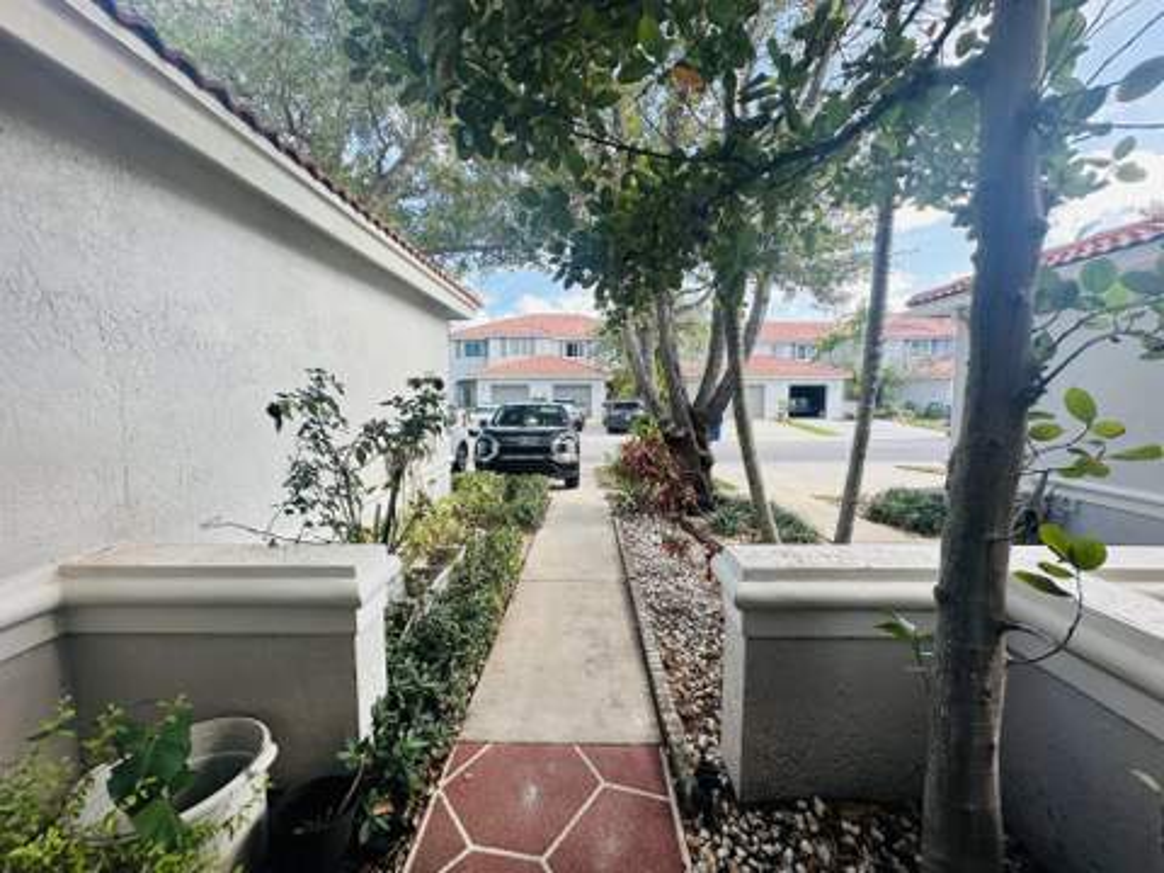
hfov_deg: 102.1
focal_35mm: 14
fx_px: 471
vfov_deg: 85.7
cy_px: 436
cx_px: 582
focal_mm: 2.22
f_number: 2.2
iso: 40
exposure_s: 1/273
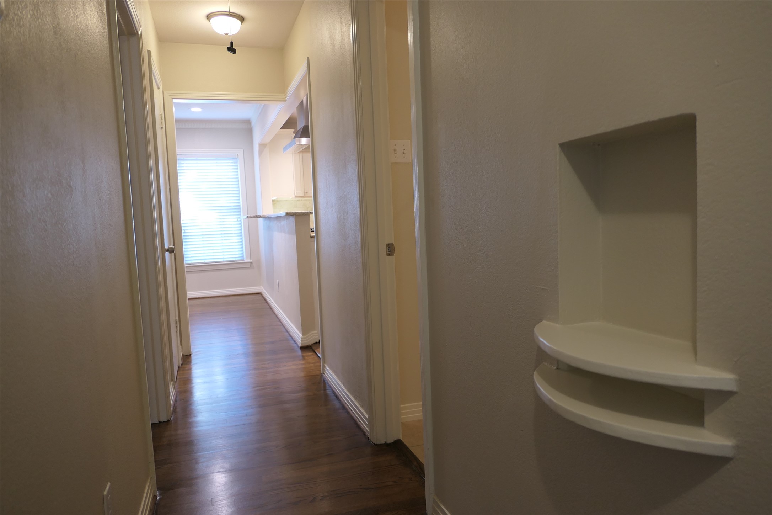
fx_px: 515
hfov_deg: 73.7
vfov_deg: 53.1
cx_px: 386
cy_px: 258
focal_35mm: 24
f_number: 1.4
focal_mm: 8.8
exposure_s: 1/60
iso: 200
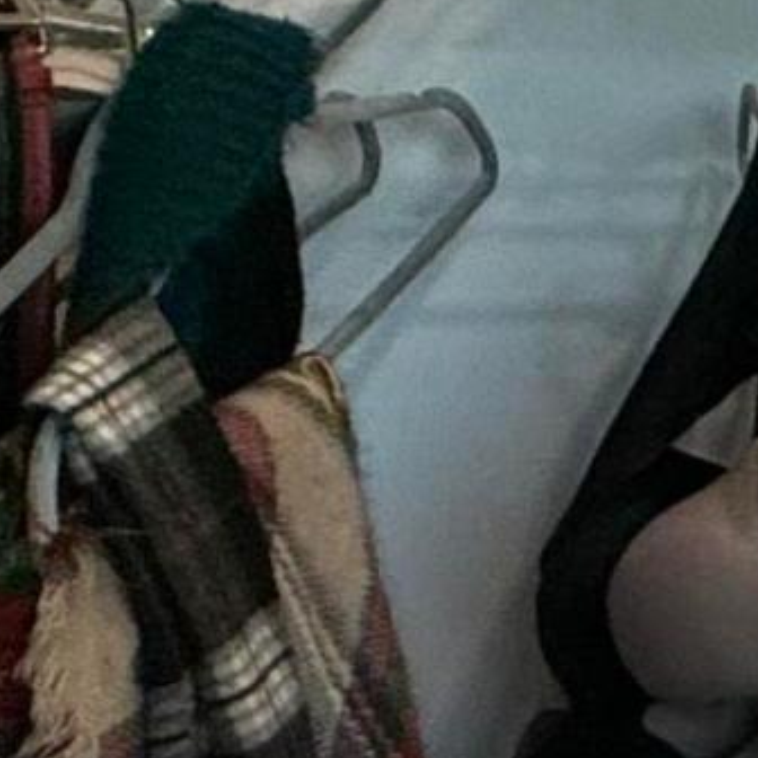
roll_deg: -3.0
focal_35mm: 106
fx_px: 2626
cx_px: 2815
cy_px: 142
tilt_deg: -2.2
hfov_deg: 8.9
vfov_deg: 16.3
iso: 320
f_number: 2.2
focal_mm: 2.22
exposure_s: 1/120
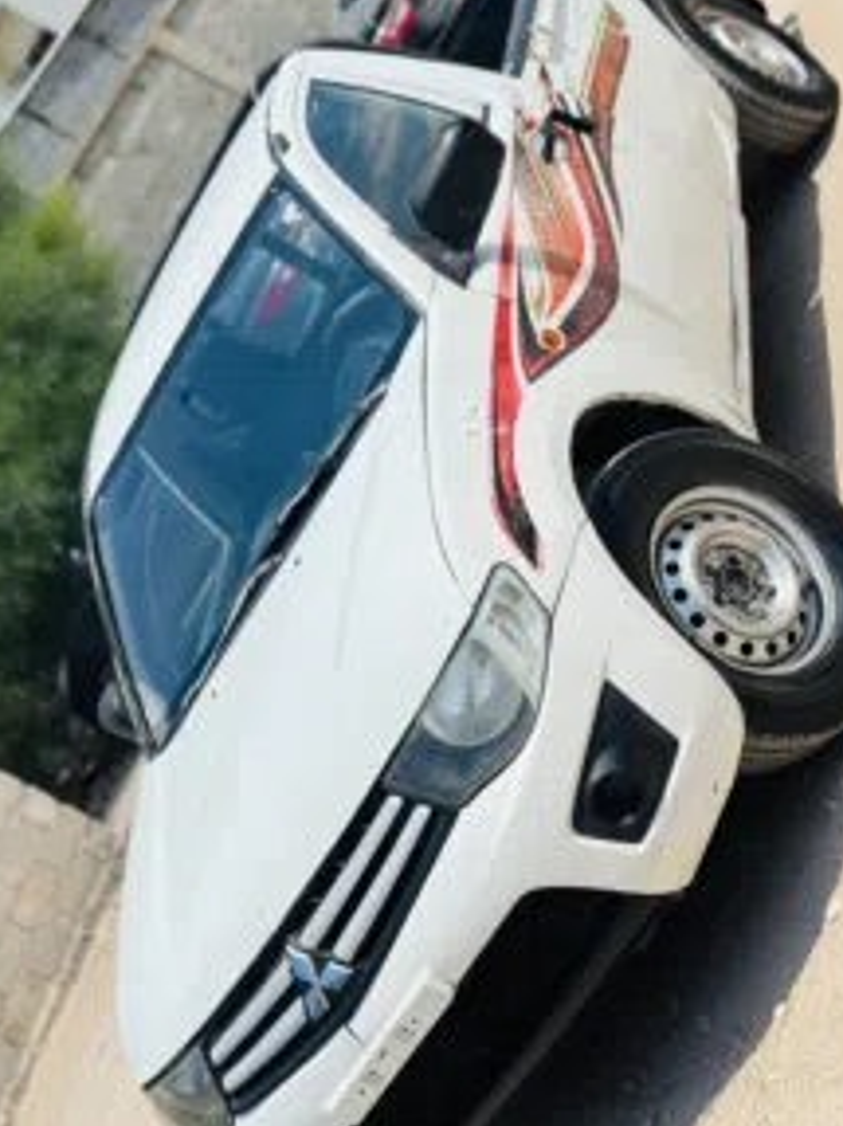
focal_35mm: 67
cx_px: 357
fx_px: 2177
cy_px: 420
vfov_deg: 28.9
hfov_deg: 21.9
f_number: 1.78
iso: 100
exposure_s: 1/8197
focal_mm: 6.86
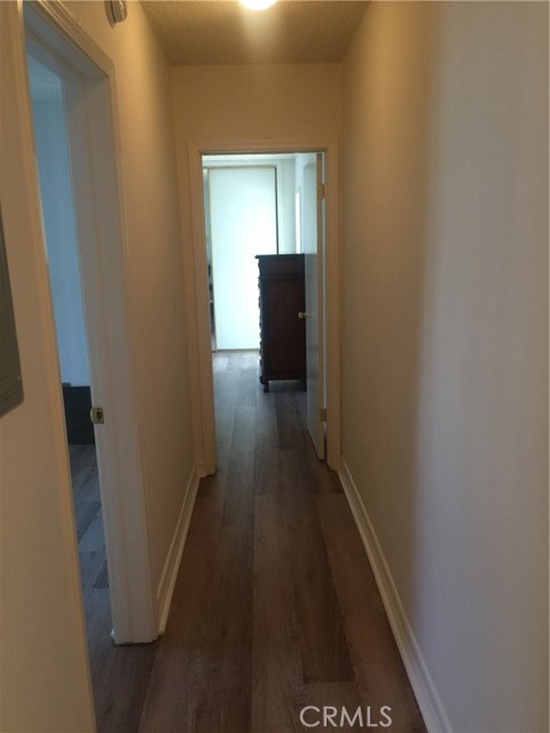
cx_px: 275
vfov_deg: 61.7
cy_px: 366
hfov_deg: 48.2
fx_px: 614
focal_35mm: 29
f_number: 2.2
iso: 80
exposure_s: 1/15
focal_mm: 4.15
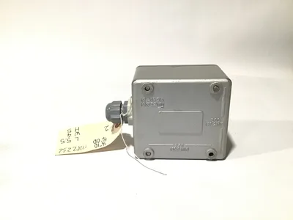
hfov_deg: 58.4
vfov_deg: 45.4
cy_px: 110
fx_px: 262
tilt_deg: -19.0
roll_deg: +0.8
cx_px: 146
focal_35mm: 31
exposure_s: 1/30
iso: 160
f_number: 2.4
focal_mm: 3.3
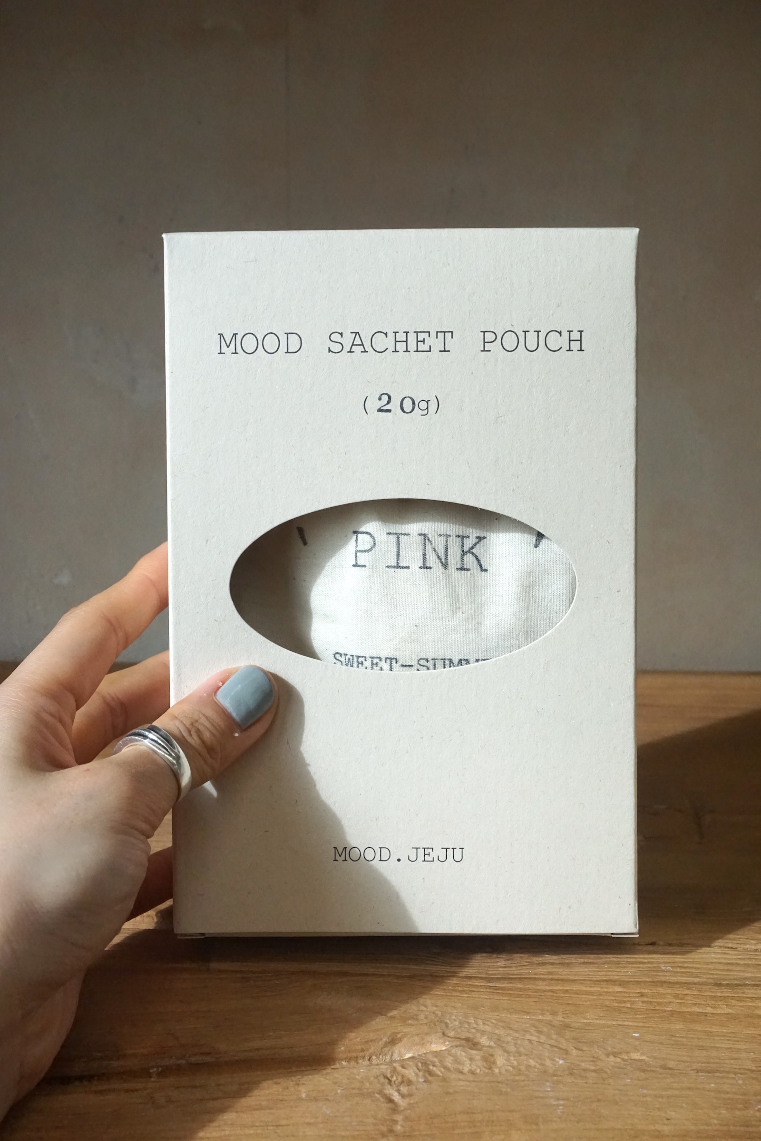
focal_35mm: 48
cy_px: 570
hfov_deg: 28.1
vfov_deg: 41.1
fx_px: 1522
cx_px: 380
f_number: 9
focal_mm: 32
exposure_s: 1/800
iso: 2500
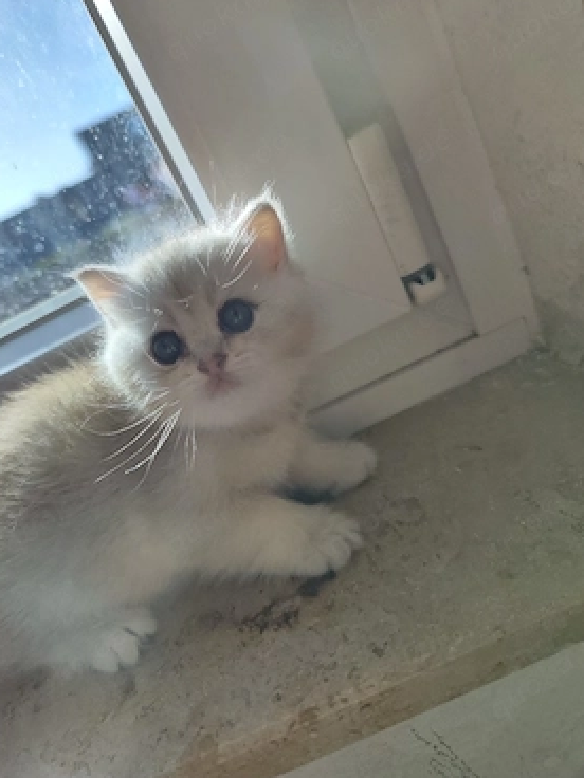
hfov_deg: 54.8
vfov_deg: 69.3
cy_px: 366
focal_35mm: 25
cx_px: 273
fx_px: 562
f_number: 1.69
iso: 141
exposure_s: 1/2000
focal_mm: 7.01
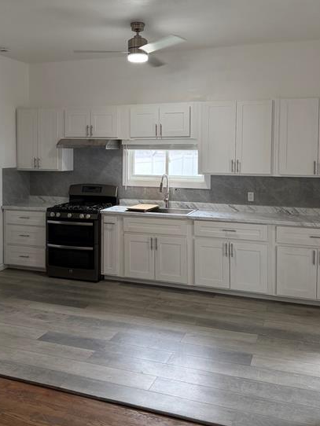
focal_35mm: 34
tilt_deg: -1.4
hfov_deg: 41.8
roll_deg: -1.1
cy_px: 163
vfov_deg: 53.4
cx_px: 143
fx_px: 419
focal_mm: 6.76
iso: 200
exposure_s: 1/120
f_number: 1.78
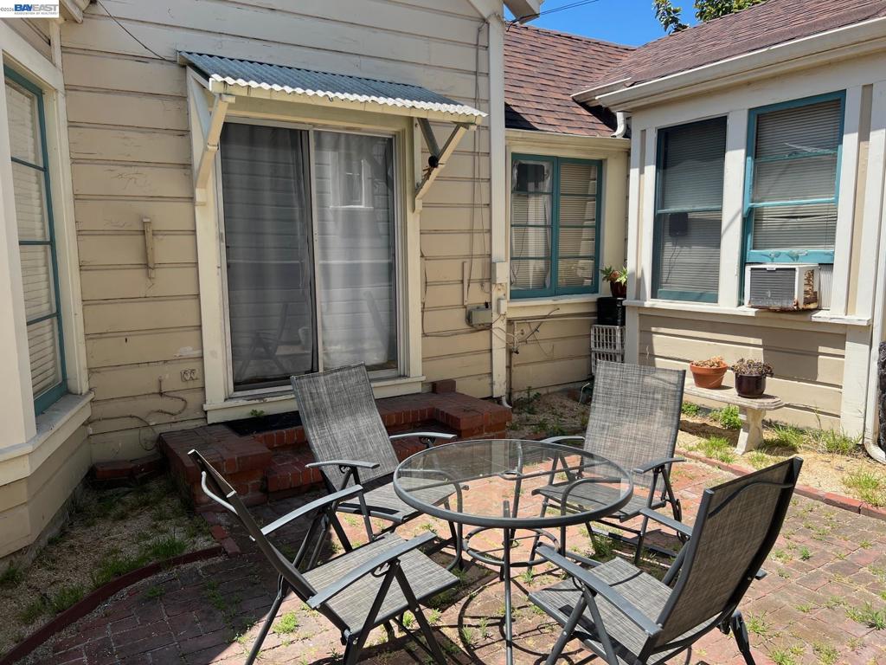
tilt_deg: -8.2
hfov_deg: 67.3
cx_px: 443
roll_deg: +0.8
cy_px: 332
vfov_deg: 53.1
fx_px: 665
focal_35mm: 26
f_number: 1.5
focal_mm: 5.7
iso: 50
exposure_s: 1/1838
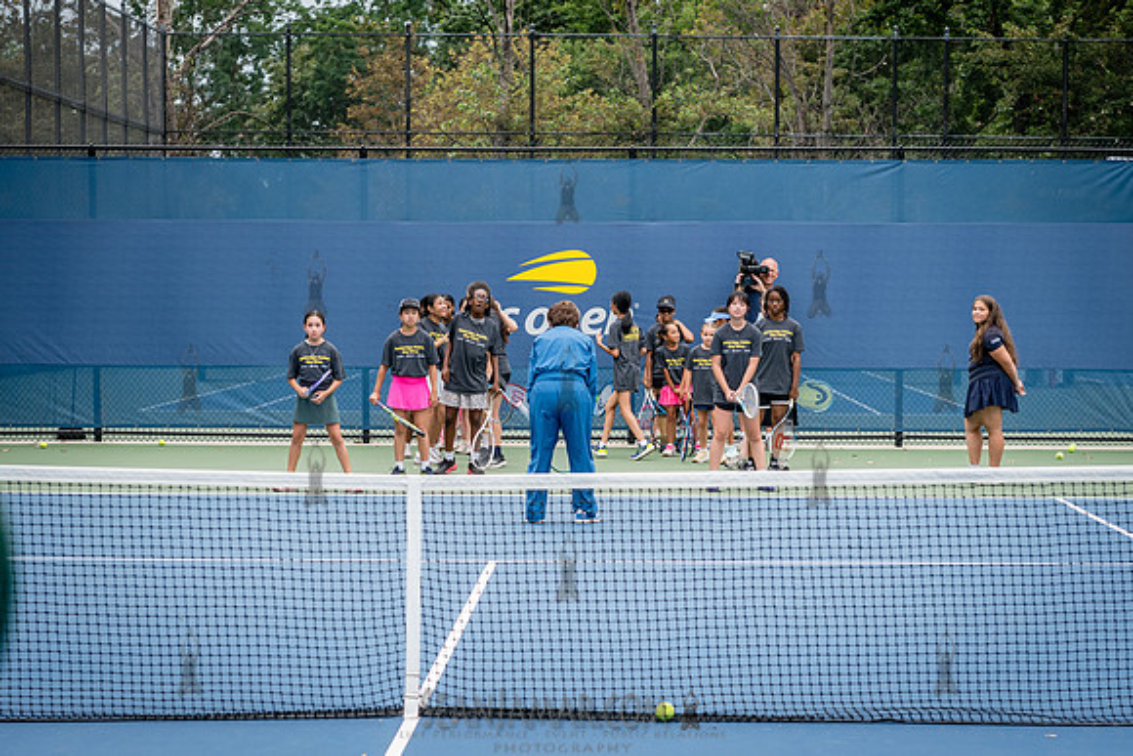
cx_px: 597
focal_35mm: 96
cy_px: 518
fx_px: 3033
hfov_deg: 21.2
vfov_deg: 14.2
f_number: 4.5
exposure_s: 1/640
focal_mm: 70
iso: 400
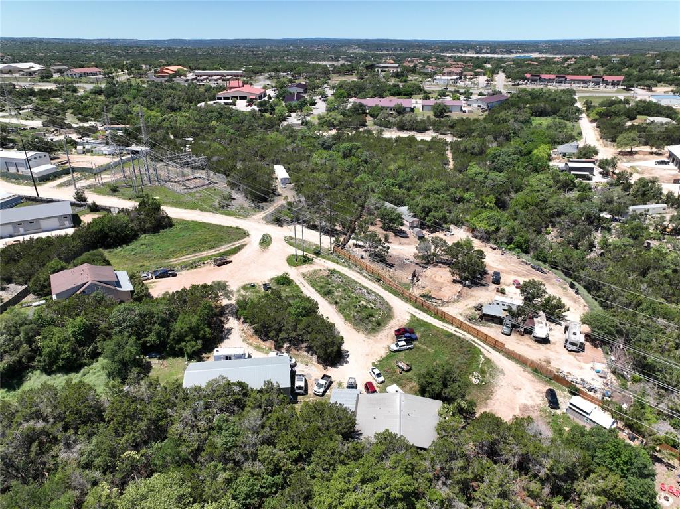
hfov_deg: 71.6
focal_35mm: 24
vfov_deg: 56.8
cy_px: 254
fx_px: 471
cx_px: 340
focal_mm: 12.29
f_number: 2.8
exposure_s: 1/50
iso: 100
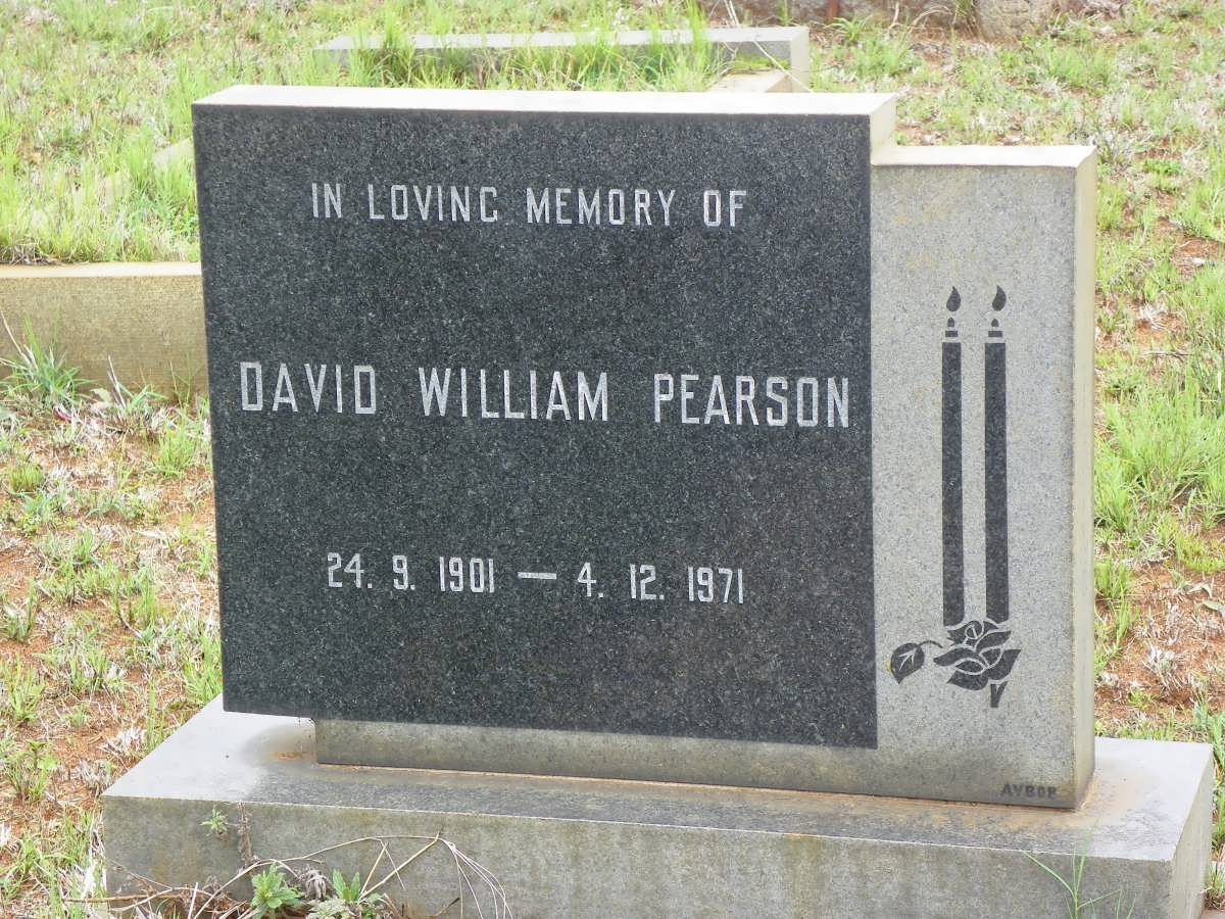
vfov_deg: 13.3
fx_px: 3928
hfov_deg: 17.7
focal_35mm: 111
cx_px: 612
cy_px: 460
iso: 64
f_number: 4
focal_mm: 19.7
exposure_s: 1/100
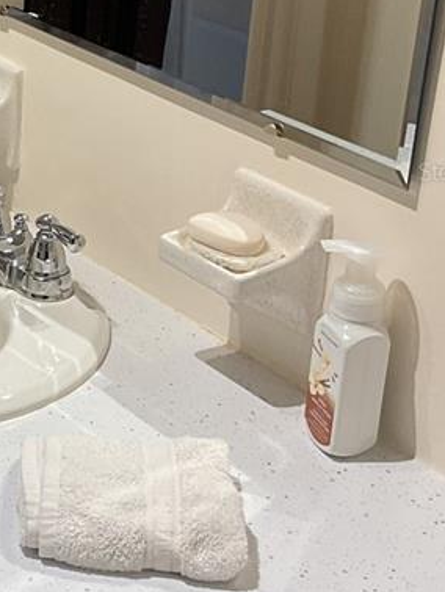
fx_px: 1575
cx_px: -175
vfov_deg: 21.2
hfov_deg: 15.1
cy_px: 171
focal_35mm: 92
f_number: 1.8
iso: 50
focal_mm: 3
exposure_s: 1/60
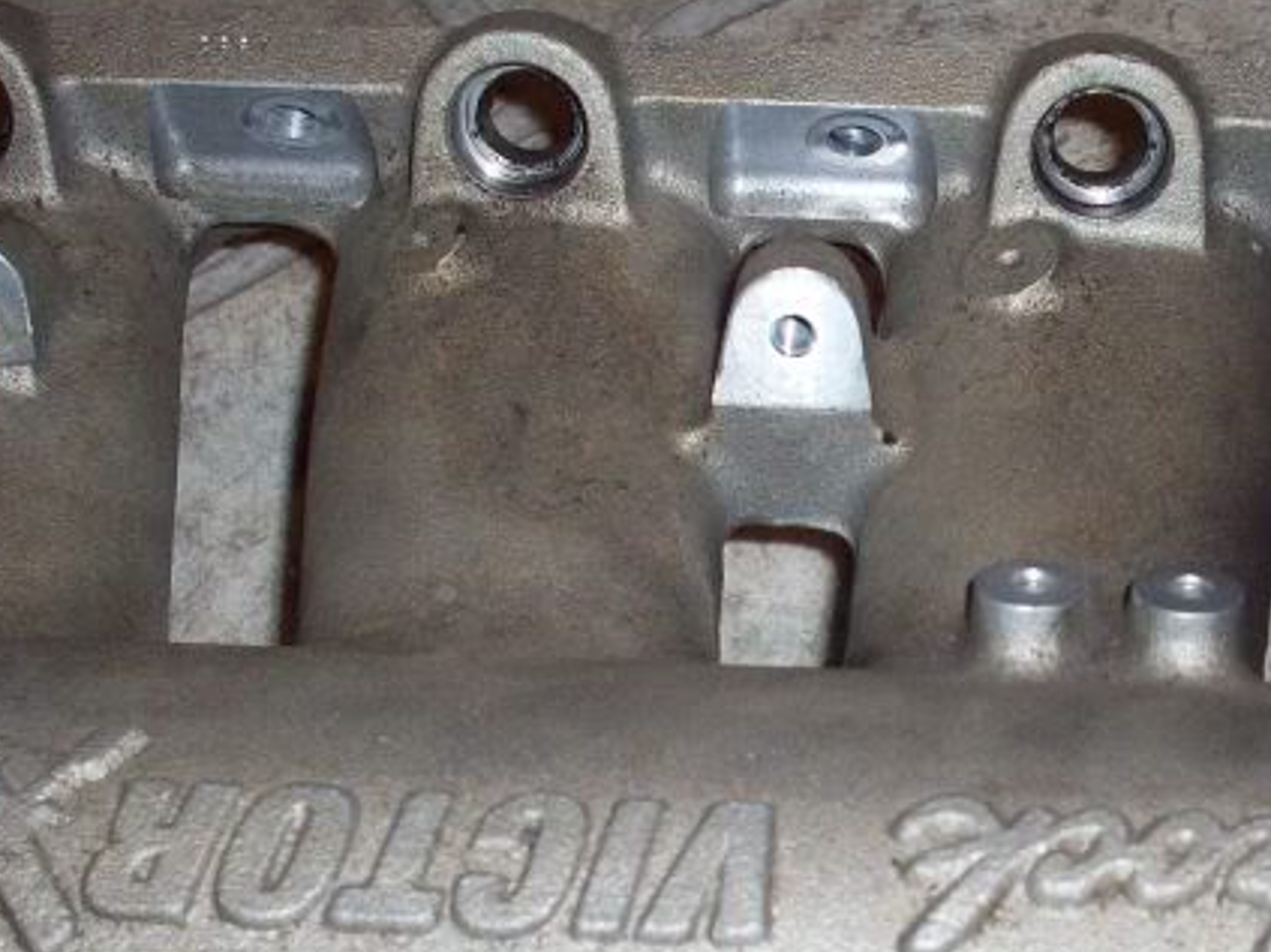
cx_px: 916
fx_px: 2569
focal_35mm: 70
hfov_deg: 27.5
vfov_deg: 21.0
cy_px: 574
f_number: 2.8
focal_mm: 6.2
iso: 80
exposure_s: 1/64
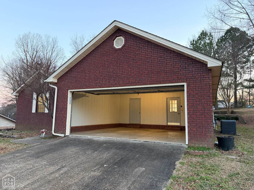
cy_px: 95
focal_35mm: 24
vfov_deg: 56.8
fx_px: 176
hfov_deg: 71.6
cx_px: 127
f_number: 1.78
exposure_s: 1/60
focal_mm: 6.76
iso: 320
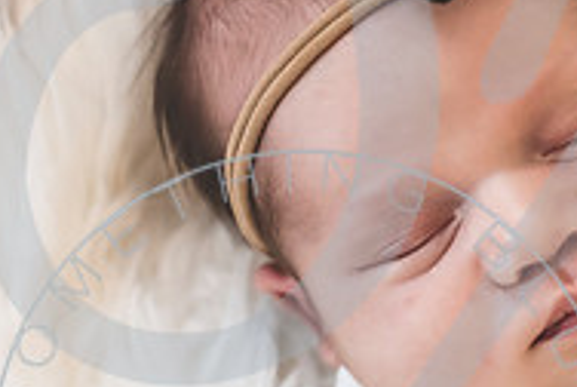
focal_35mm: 154
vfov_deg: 8.9
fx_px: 2472
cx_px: 457
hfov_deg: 13.3
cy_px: 207
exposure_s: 1/125
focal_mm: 50
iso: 2000
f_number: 2.8
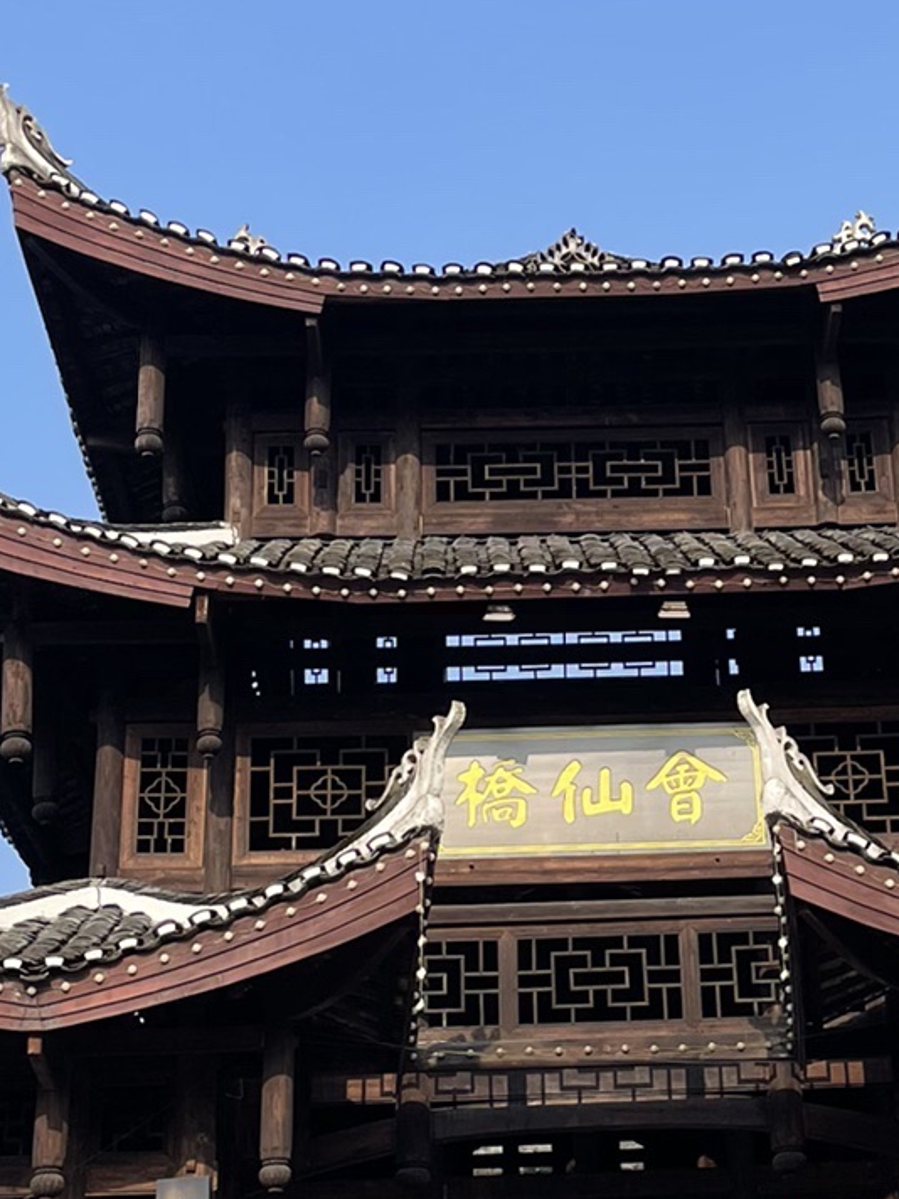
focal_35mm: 73
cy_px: 588
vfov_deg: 26.7
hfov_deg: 20.1
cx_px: 586
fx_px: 2528
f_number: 1.6
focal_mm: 4.2
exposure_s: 1/2304
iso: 32
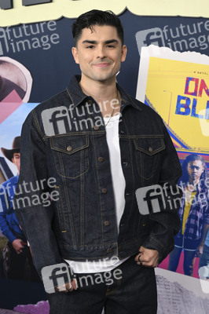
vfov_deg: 27.4
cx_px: 104
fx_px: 645
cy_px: 157
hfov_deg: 18.4
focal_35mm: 74
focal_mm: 74
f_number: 6.3
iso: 1250
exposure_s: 1/250
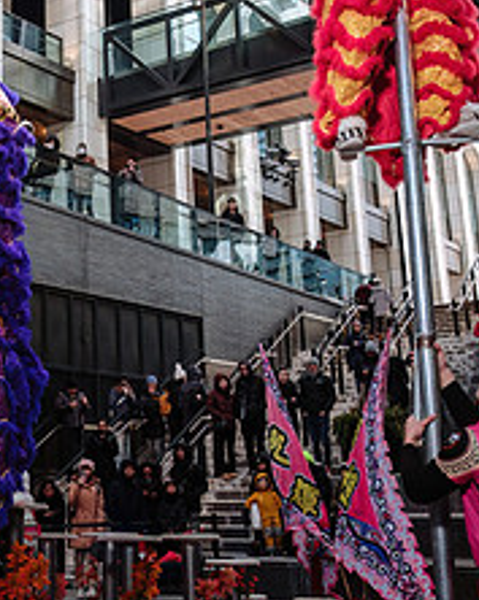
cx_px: 41
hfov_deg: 24.2
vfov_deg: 30.3
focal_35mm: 61
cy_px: 131
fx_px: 1083
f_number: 2.8
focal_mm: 16
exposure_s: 1/250
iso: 160
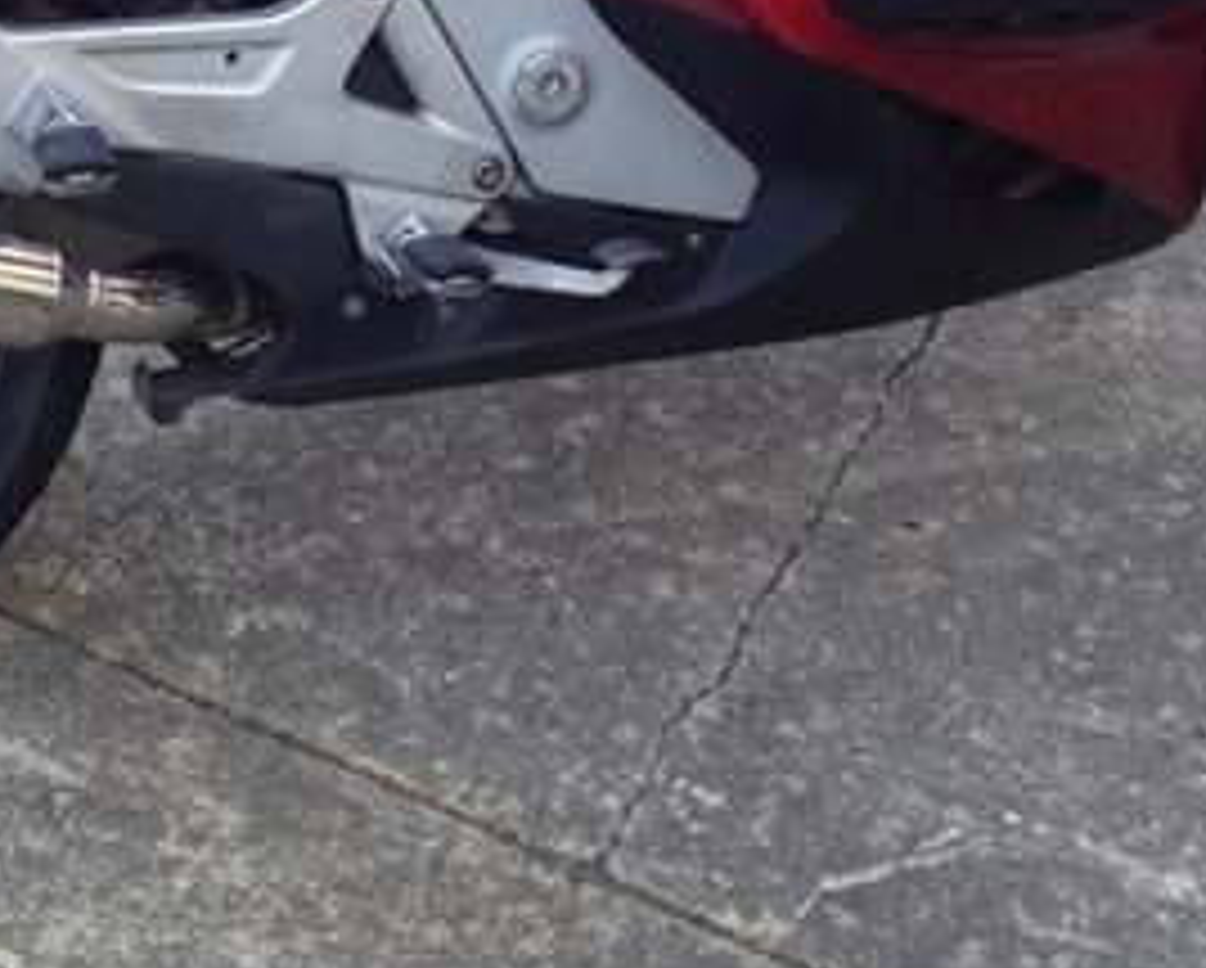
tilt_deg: -31.9
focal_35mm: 96
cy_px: -72
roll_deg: -3.3
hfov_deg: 19.9
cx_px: 374
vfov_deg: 15.7
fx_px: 3430
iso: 50
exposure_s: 1/128
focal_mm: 4.12
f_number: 2.4
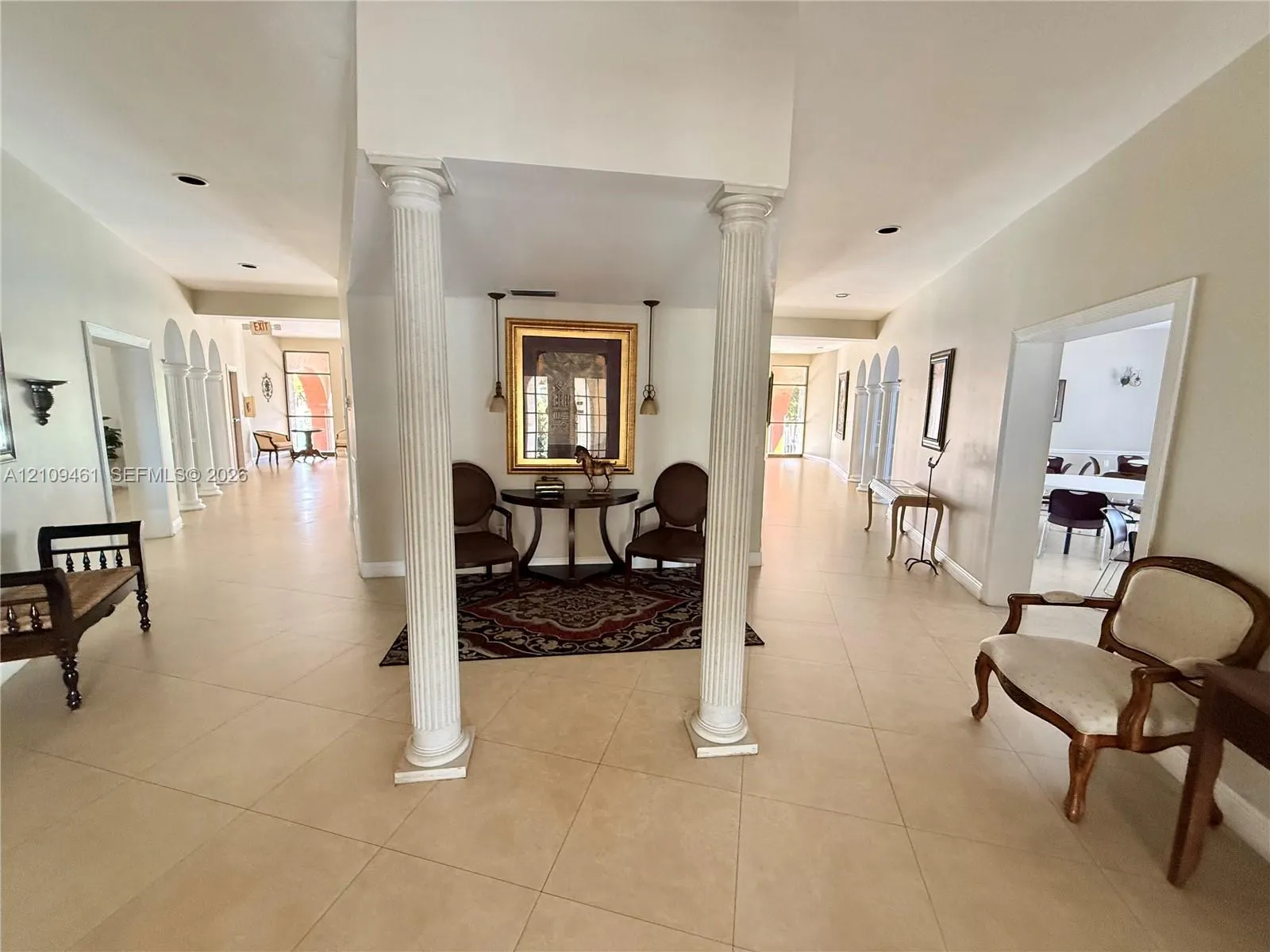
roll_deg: -2.0
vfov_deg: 85.7
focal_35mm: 14
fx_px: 514
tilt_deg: -7.3
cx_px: 635
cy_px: 476
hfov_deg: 102.1
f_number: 2.2
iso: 320
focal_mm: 2.22
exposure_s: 1/99
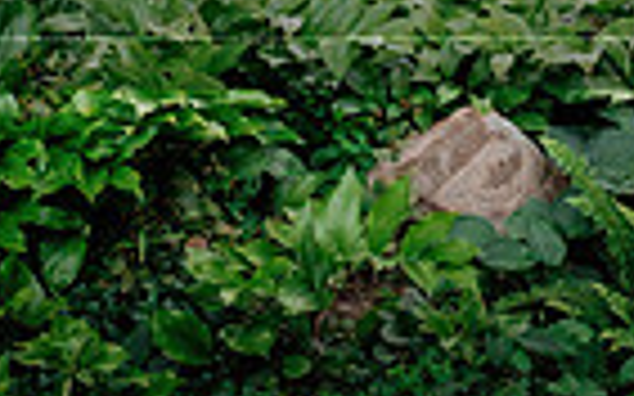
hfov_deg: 12.5
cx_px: 706
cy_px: -142
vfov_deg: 7.9
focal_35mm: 164
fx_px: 2833
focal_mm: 25.7
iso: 400
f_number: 2.8
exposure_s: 1/250
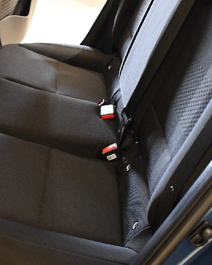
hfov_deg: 29.5
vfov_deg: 36.6
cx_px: 70
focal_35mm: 51
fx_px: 400
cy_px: 122
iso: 4500
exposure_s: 1/60
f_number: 3.5
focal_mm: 18
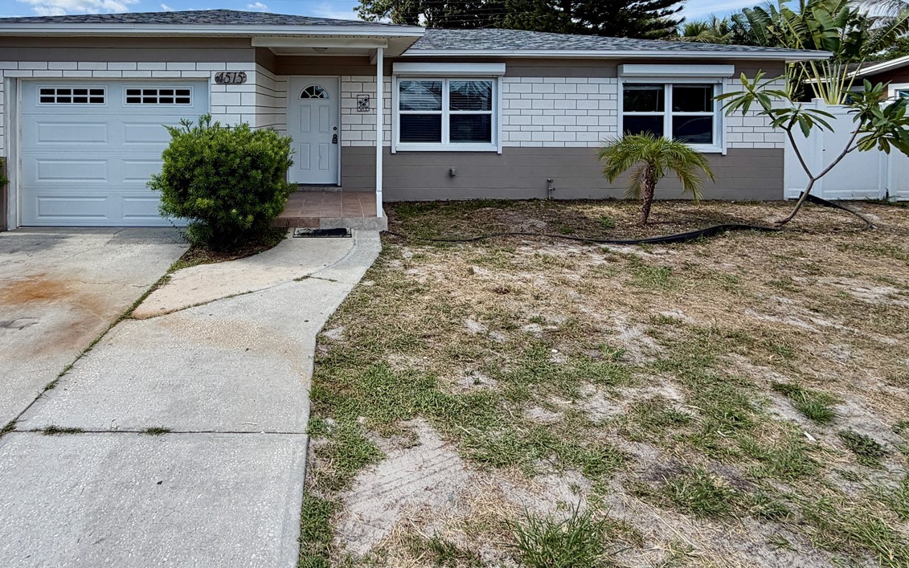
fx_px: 520
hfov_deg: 81.0
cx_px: 350
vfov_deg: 53.6
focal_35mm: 21
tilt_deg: -0.3
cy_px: 116
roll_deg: -0.2
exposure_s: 1/928
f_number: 2.2
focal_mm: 2.22
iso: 20
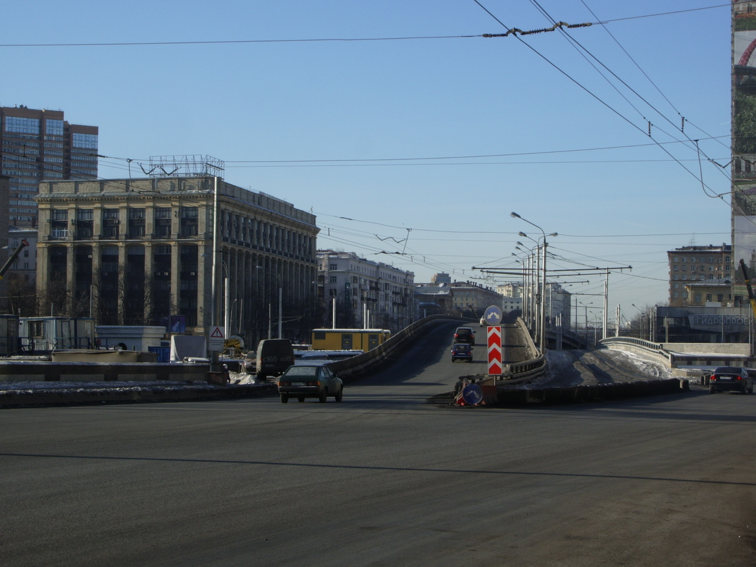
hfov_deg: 26.3
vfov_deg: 19.9
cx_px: 378
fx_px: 1616
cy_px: 284
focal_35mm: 74
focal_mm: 12.2
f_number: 6.2
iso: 50
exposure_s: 1/250
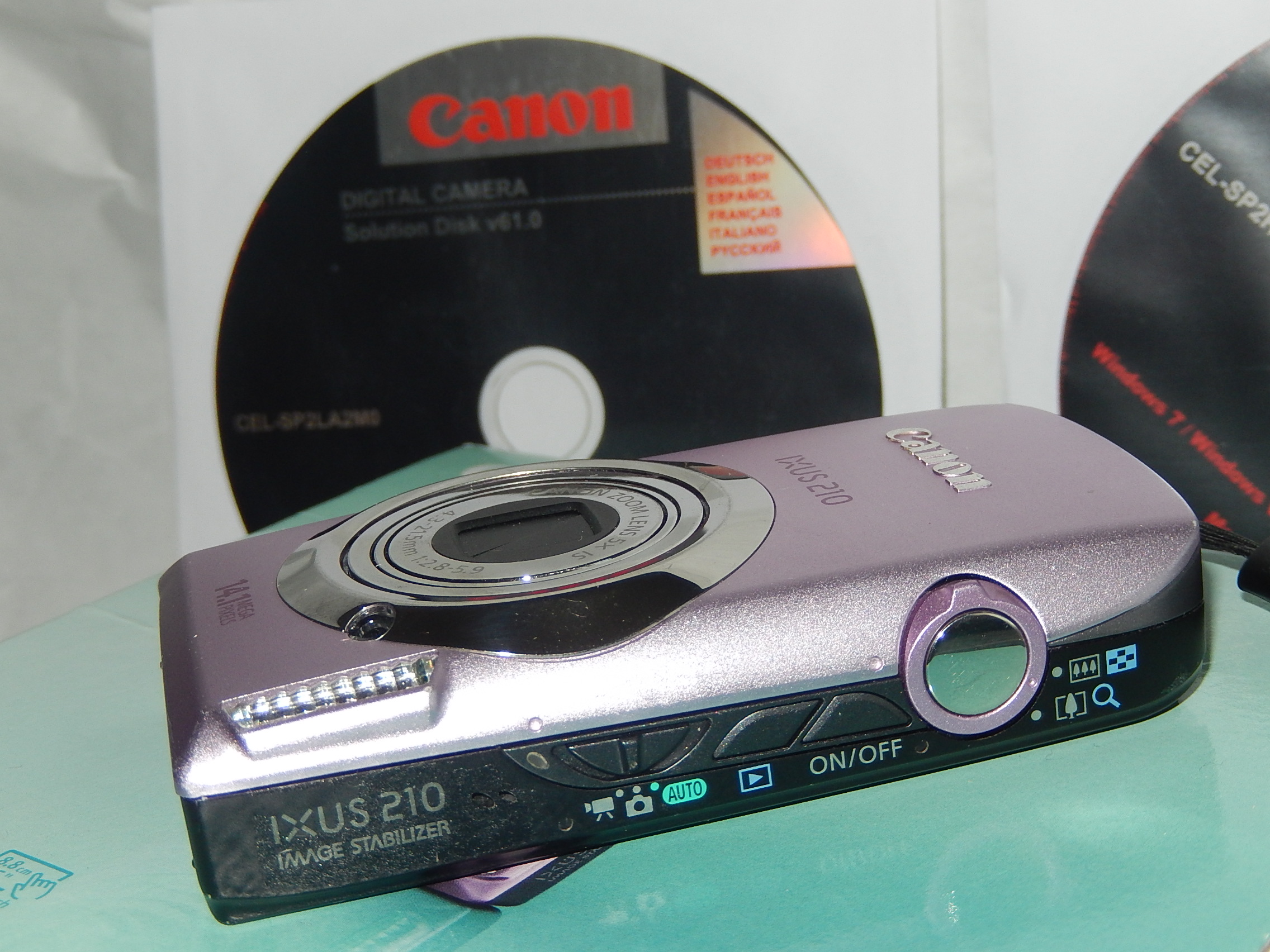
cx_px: 635
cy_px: 476
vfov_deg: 25.2
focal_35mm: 58
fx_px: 2128
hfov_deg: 33.2
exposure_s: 1/30
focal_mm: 10.4
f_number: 9.2
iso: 200
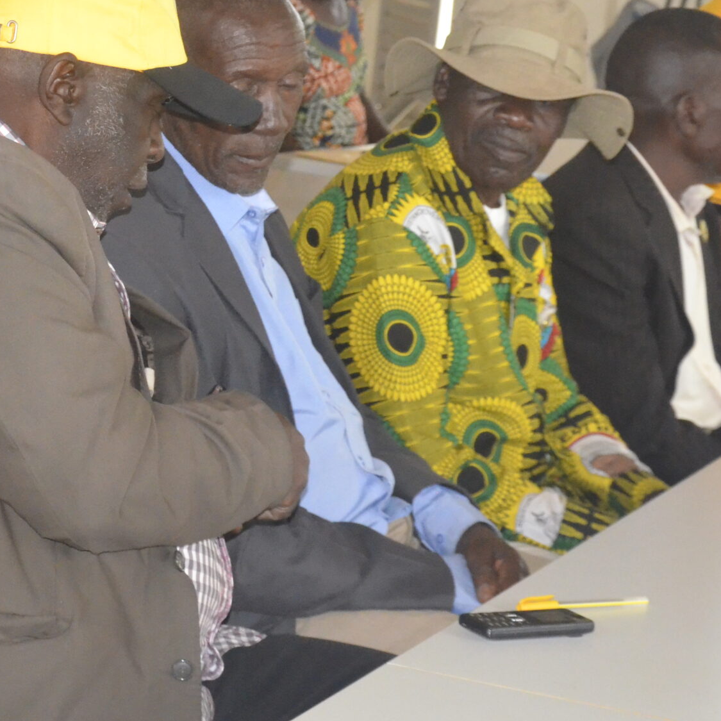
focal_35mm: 139
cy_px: 300
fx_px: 3276
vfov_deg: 12.6
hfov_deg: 12.5
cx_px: 77
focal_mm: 48
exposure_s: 1/250
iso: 4000
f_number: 7.1
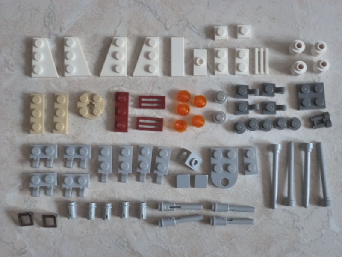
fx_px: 484
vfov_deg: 29.7
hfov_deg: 38.9
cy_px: 128
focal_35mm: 49
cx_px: 171
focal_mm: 8.7
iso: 400
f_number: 4.1
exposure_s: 1/3.2
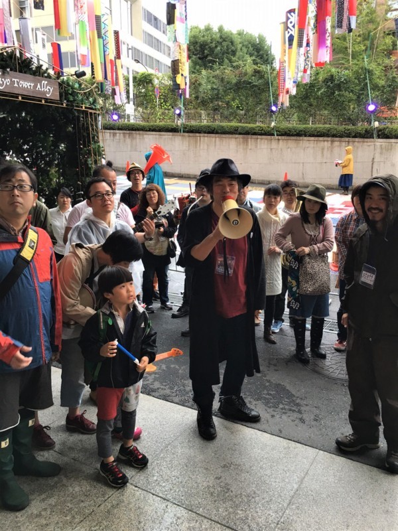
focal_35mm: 29
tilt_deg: -10.4
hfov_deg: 48.2
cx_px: 199
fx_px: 445
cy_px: 266
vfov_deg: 61.7
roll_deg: -0.7
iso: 25
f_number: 2.2
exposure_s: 1/30
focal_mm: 4.15
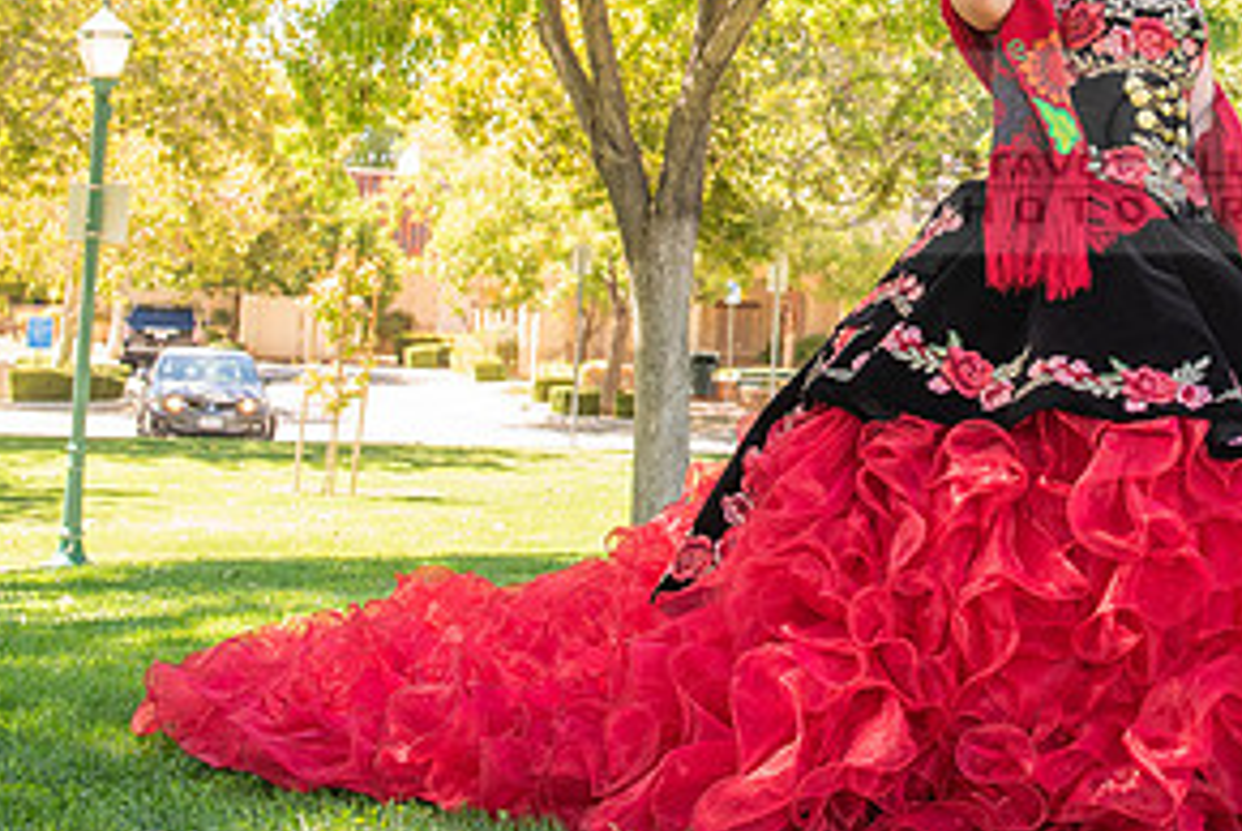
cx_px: 1052
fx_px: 2797
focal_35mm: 81
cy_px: 23
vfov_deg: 16.6
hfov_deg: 24.5
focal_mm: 32
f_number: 6.3
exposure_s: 1/200
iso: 500
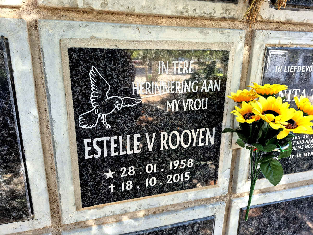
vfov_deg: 58.9
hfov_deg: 73.9
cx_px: 156
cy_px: 118
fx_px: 208
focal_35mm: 23
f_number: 1.8
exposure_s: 1/180
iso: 200
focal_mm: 5.4
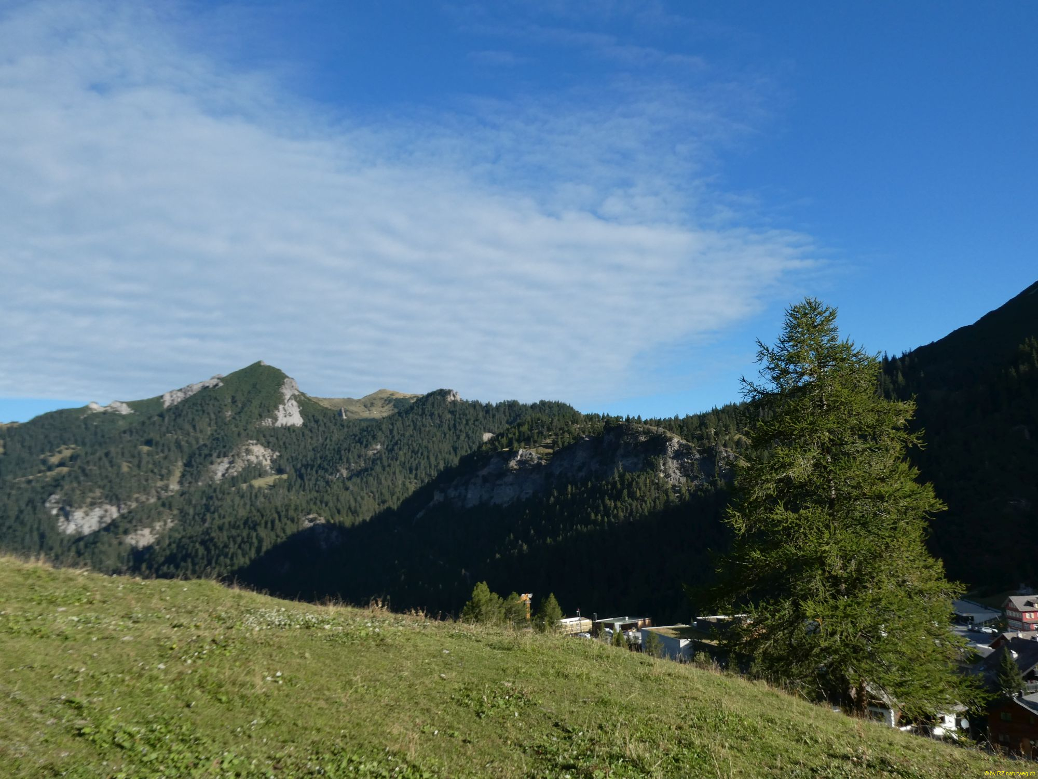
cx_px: 519
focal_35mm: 31
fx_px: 930
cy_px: 390
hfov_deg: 58.4
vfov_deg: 45.4
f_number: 3.5
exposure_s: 1/800
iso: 80
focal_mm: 5.4
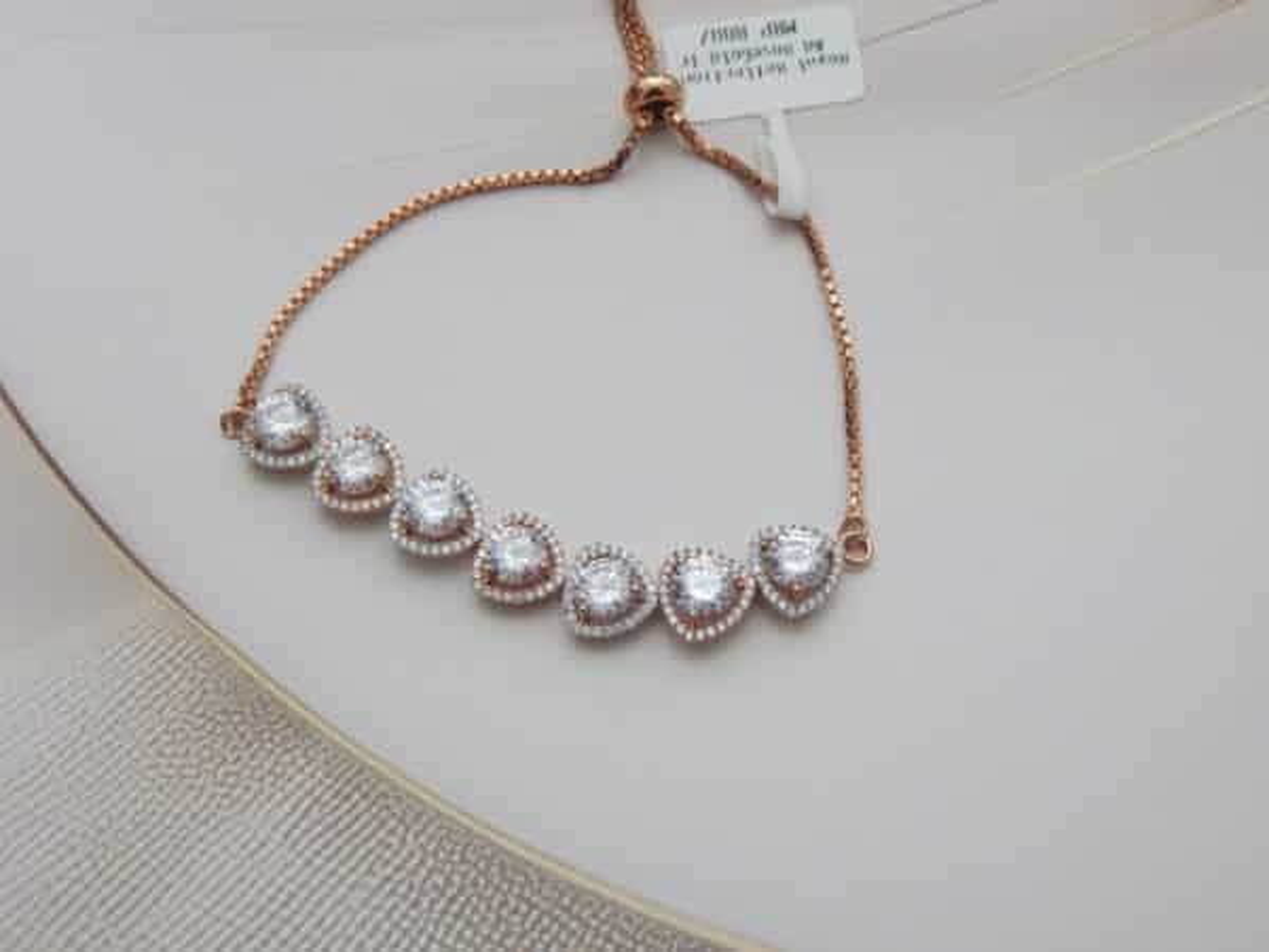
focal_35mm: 54
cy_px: 476
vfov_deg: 27.0
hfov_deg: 35.5
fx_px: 1980
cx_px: 634
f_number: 3.8
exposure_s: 1/30
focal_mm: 9.7
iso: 400
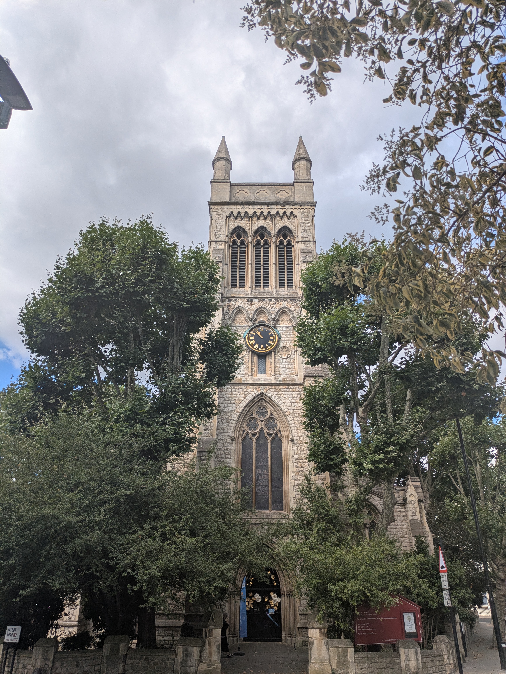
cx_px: 253
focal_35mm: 25
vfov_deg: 69.4
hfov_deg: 54.9
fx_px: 487
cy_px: 337
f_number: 1.89
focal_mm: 5.43
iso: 47
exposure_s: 1/1546
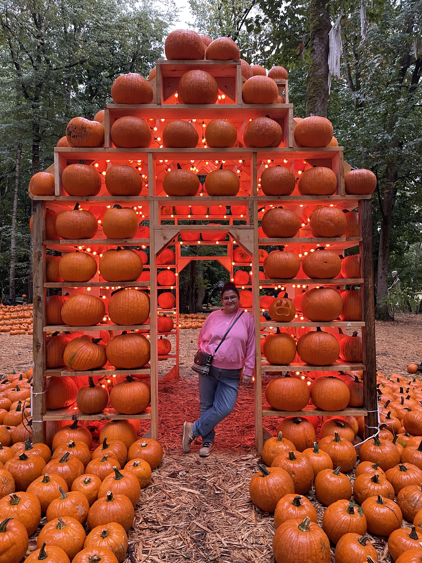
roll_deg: +0.0
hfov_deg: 53.1
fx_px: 423
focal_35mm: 26
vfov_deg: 67.3
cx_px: 211
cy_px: 282
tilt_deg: +1.5
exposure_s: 1/60
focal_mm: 5.1
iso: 320
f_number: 1.6
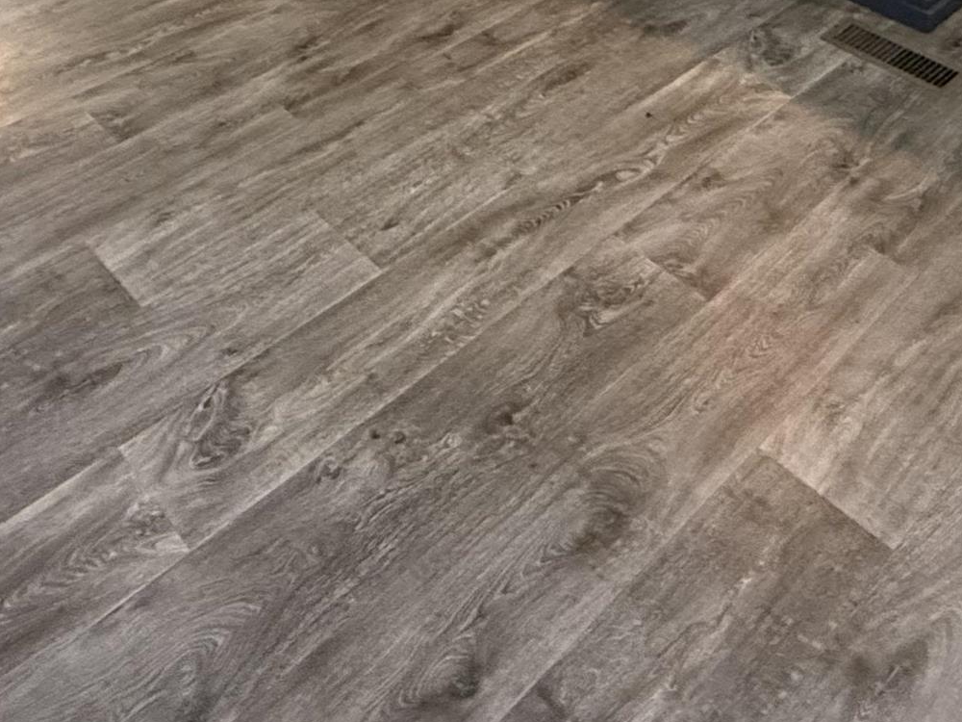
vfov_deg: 25.1
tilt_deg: -12.7
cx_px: 337
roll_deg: +0.6
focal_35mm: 43
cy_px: -374
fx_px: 1195
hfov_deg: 43.4
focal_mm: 2.22
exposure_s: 1/120
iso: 500
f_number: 2.2
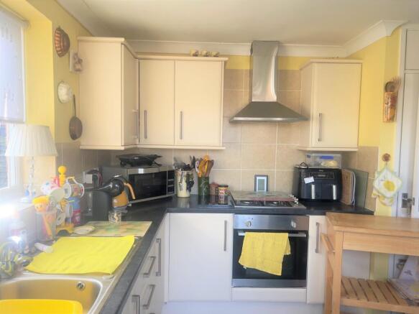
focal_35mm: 26
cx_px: 210
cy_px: 157
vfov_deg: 53.0
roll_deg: -1.3
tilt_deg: -3.8
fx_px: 315
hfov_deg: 67.3
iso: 40
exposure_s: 1/130
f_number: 1.5
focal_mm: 5.7
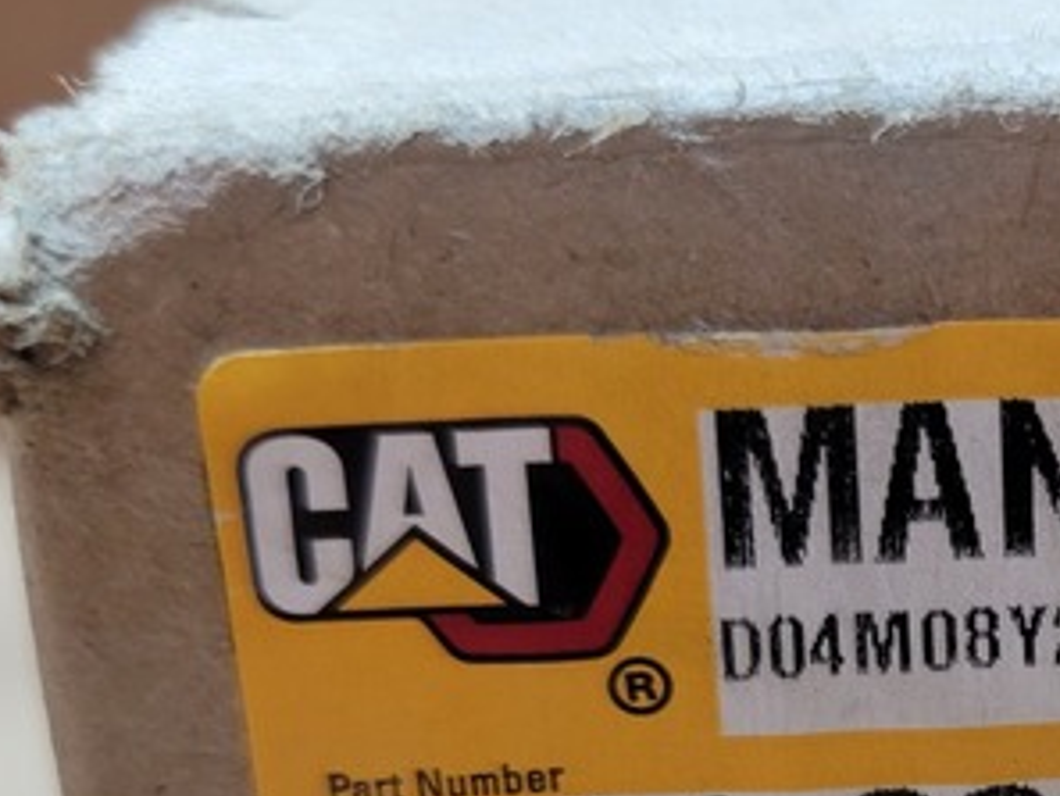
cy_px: 800
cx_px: 1160
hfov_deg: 25.7
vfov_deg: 20.4
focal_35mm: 70
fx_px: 2144
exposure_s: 1/120
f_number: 1.8
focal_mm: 5.4
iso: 80
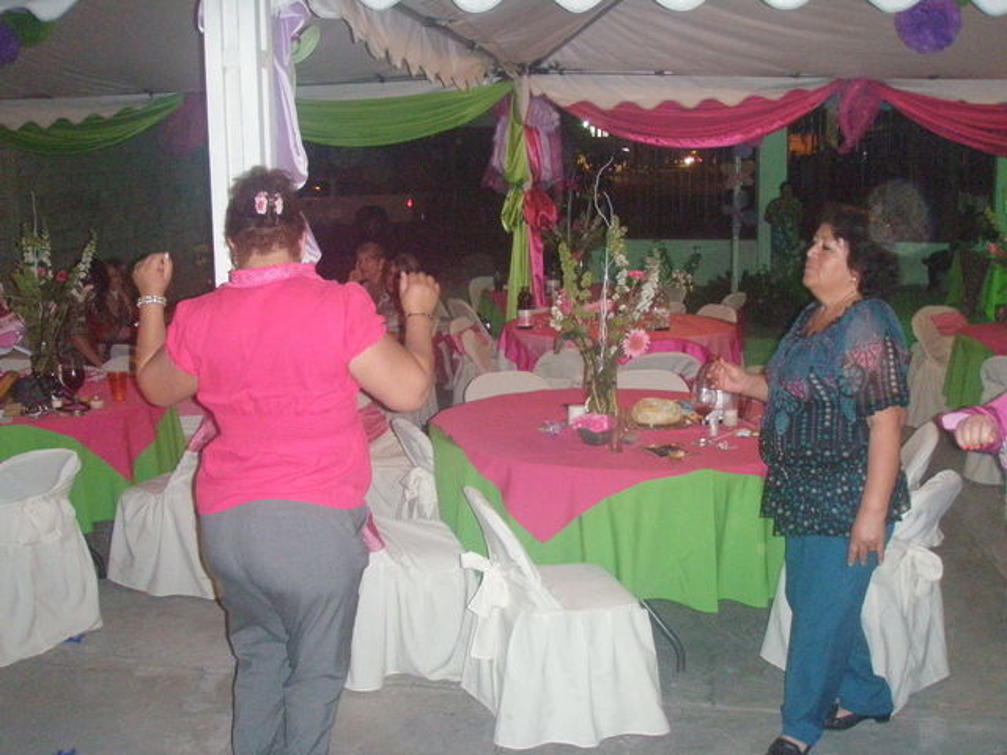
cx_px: 504
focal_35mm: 38
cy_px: 378
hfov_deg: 49.0
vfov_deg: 37.7
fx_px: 1105
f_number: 3.5
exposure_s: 1/30
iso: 640
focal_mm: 6.7
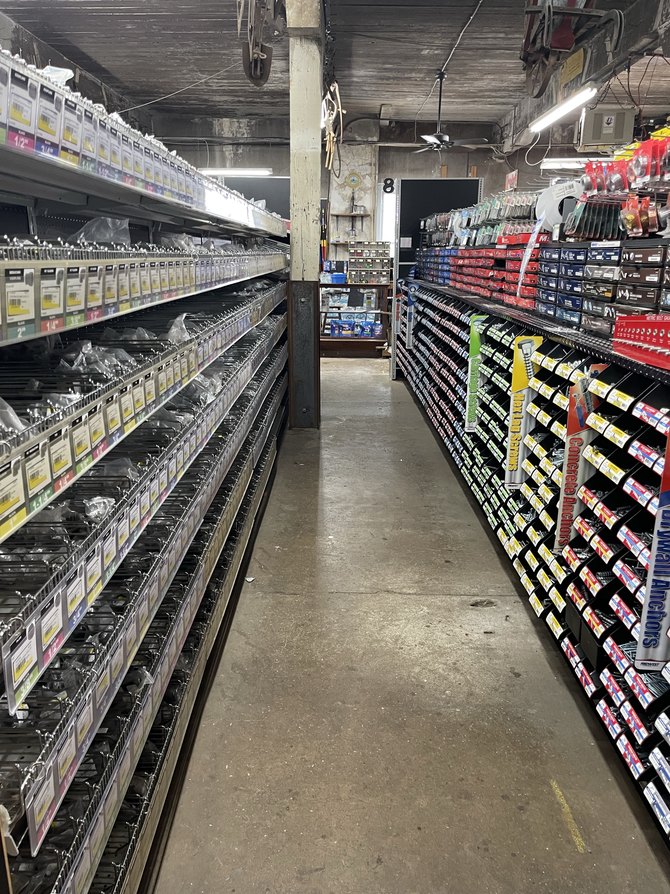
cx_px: 335
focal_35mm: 26
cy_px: 447
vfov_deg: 67.3
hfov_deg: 53.1
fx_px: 671
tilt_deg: -14.6
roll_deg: +0.0
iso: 250
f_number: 1.6
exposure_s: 1/60
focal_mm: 5.1
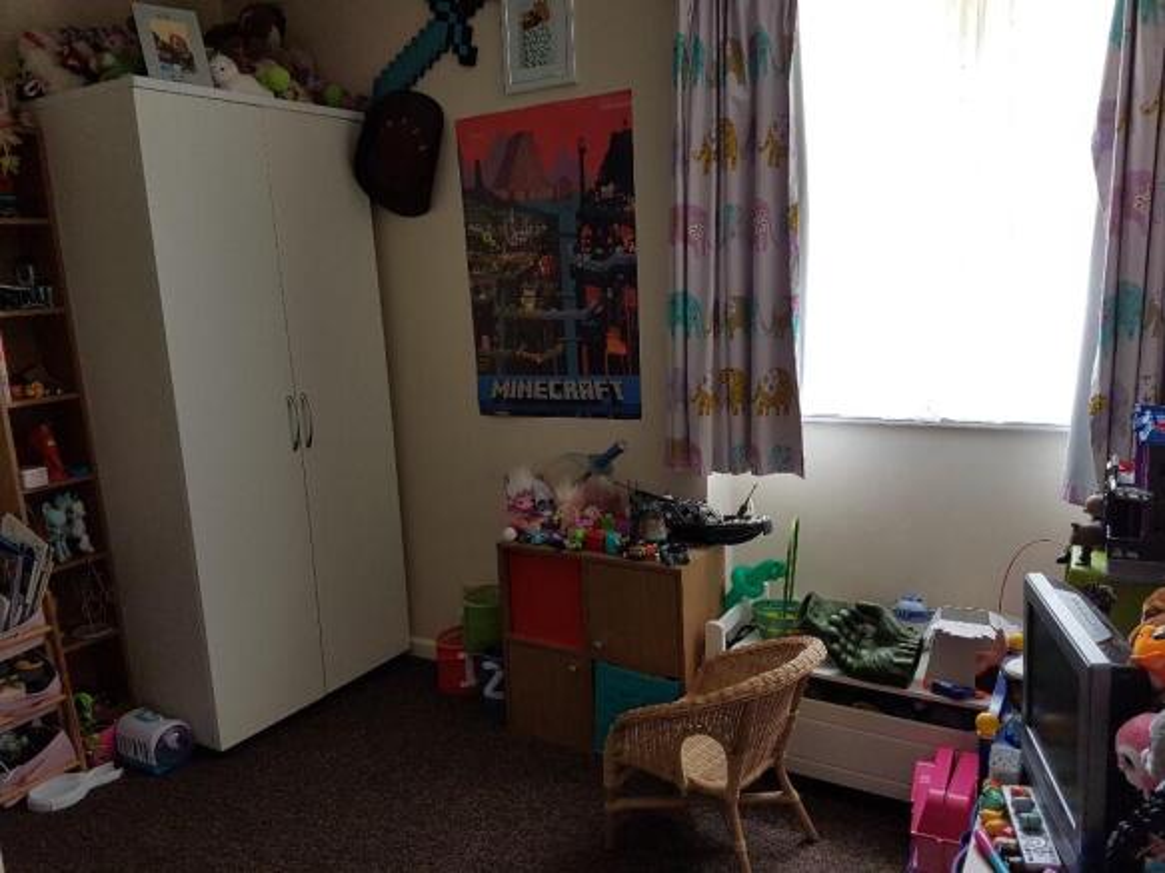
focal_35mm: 26
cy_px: 436
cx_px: 582
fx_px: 875
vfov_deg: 53.0
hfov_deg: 67.3
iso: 64
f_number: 1.7
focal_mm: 4.2
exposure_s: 1/50
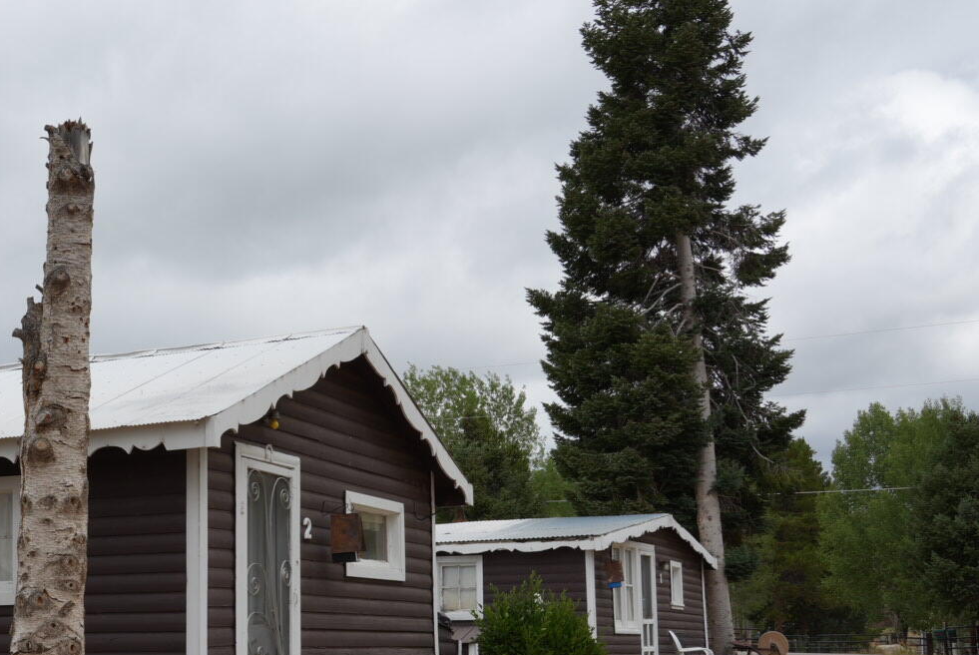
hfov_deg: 34.1
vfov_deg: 23.8
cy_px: 434
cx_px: 206
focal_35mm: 57
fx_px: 1547
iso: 100
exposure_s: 1/160
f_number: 11
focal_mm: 23
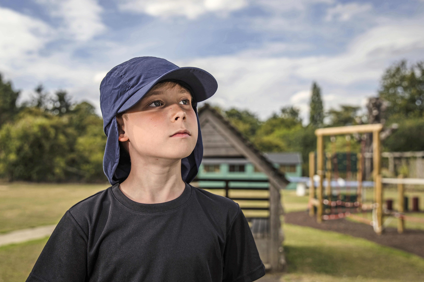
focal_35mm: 46
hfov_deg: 42.7
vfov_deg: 29.2
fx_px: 542
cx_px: 212
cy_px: 141
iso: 100
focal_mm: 31
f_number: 3.5
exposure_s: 1/500
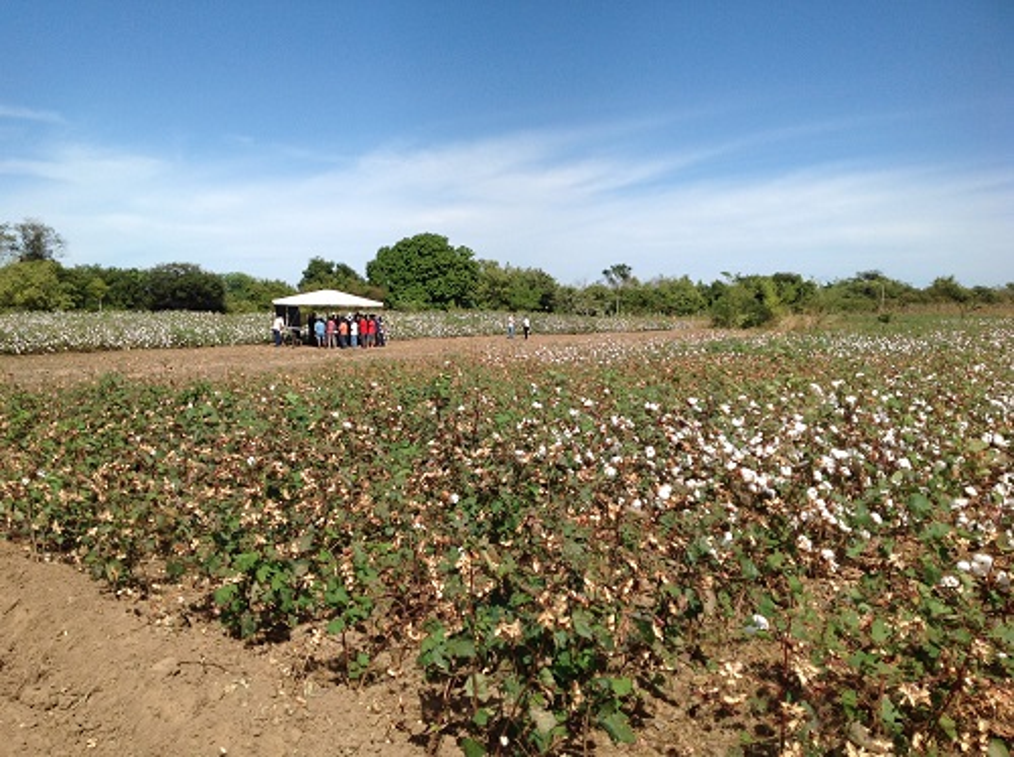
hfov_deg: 52.7
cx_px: 507
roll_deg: -0.3
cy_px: 378
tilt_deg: -0.5
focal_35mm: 35
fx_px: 1023
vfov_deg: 40.6
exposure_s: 1/2747
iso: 50
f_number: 2.4
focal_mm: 4.28
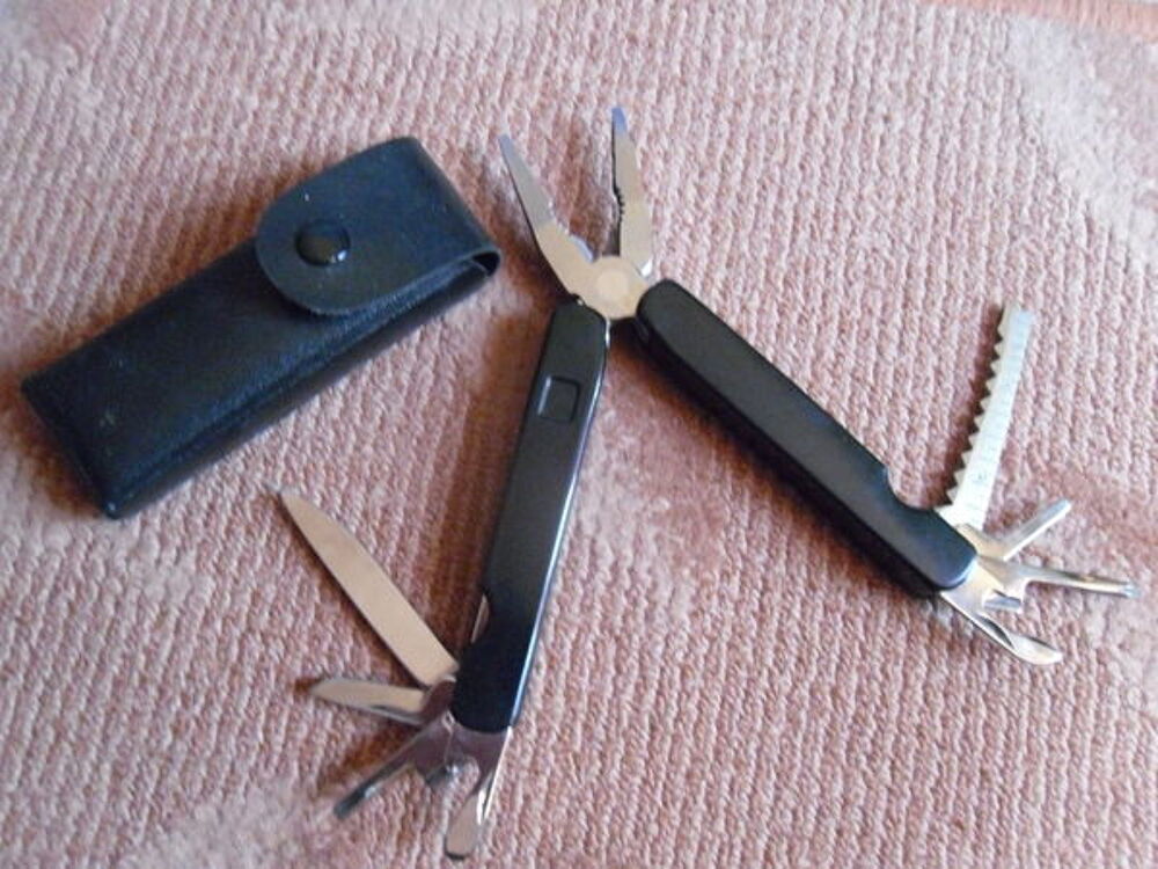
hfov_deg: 52.6
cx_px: 579
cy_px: 434
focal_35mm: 35
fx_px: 1171
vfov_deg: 40.7
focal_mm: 6.3
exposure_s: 1/10
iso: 800
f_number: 3.5
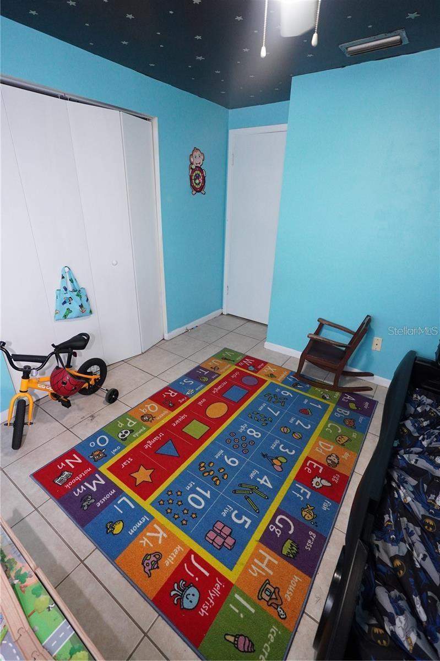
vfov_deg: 95.0
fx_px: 303
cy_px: 330
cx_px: 220
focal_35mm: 16
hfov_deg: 72.0
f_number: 2
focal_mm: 11
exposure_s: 1/160
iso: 1600
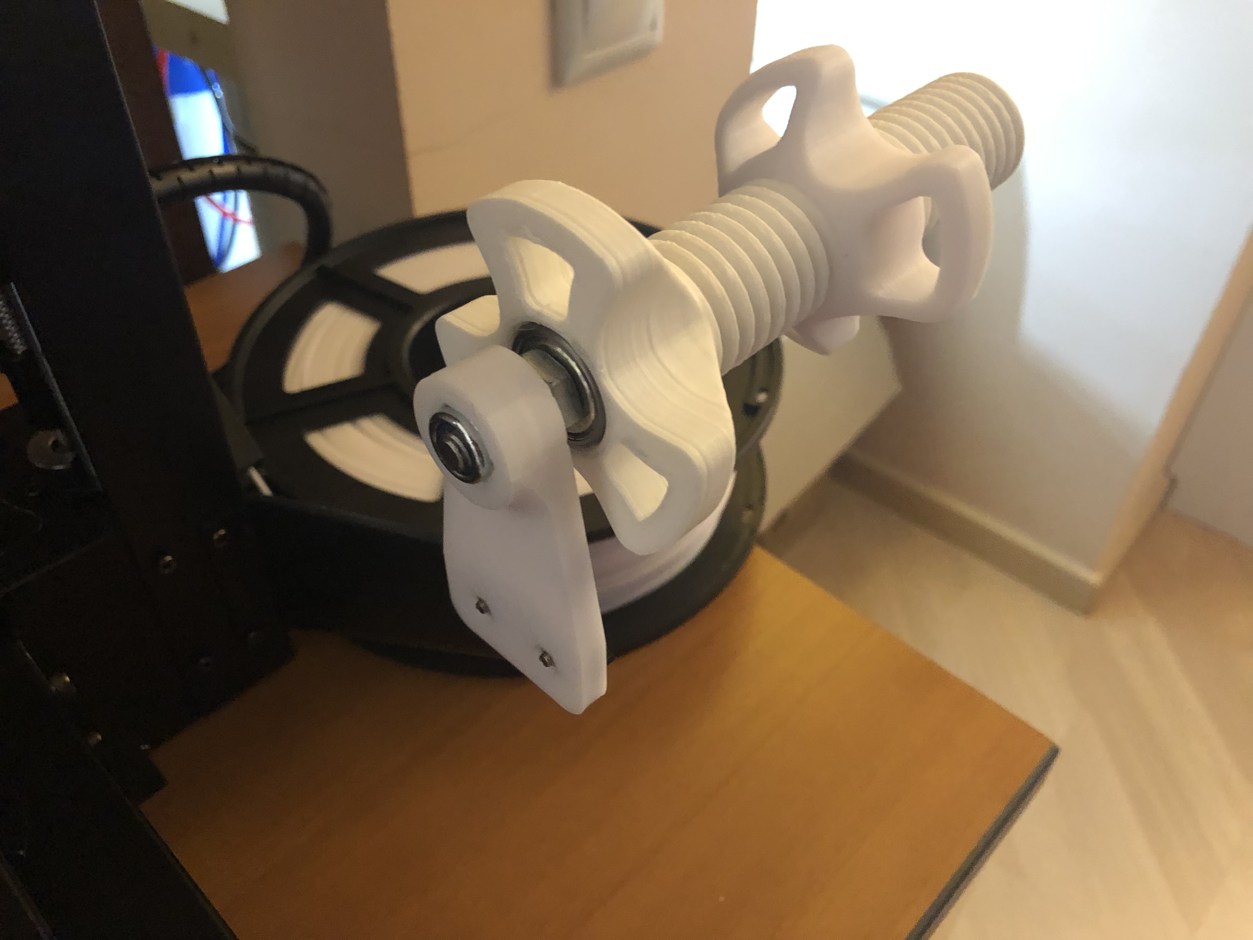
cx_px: 626
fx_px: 1014
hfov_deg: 63.4
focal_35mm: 28
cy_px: 470
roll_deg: +0.2
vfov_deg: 49.7
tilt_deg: -42.2
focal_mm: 3.99
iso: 100
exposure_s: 1/5
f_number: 1.8
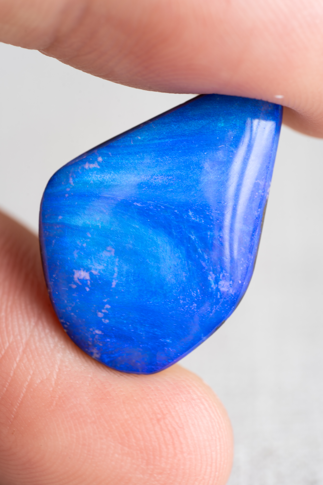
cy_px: 242
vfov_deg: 22.6
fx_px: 1211
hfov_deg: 15.2
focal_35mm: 90
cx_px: 162
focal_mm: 90
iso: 100
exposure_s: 1/10
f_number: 7.1
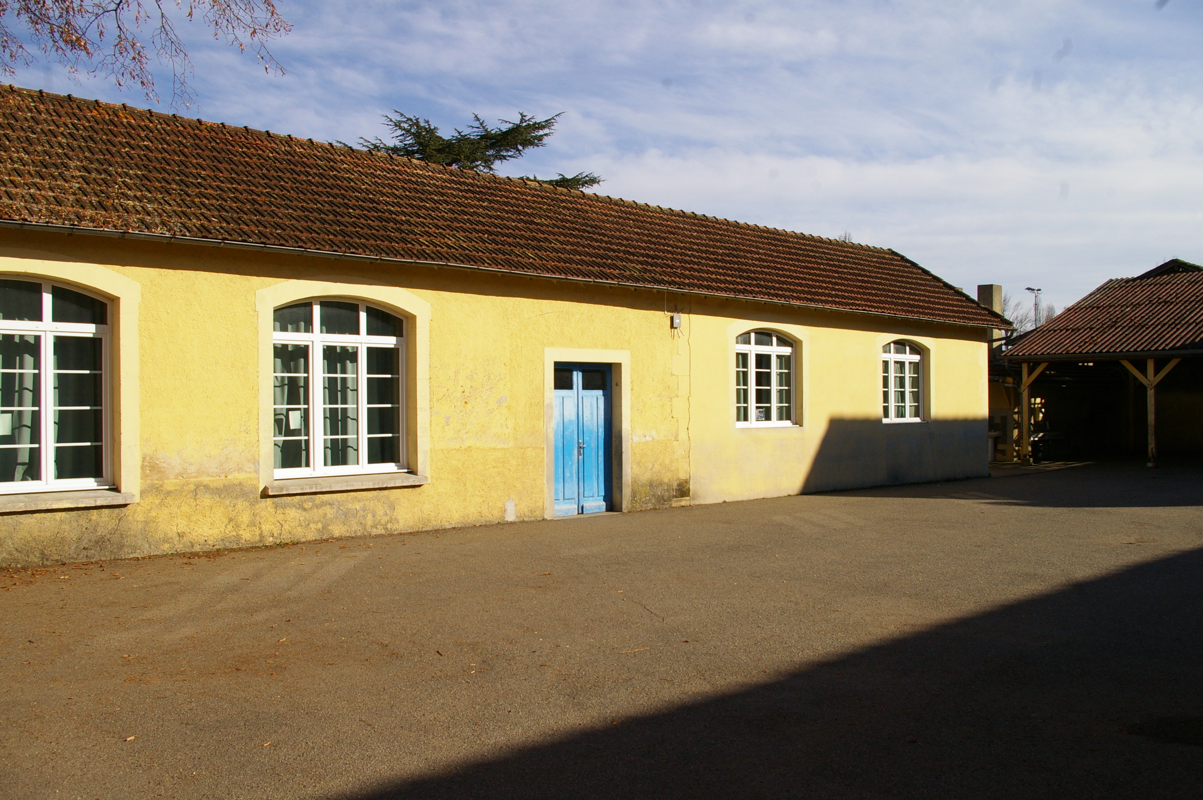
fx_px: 1052
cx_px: 602
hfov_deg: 59.5
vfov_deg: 41.6
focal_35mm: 32
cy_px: 400
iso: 400
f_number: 13
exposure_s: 1/500
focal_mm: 21
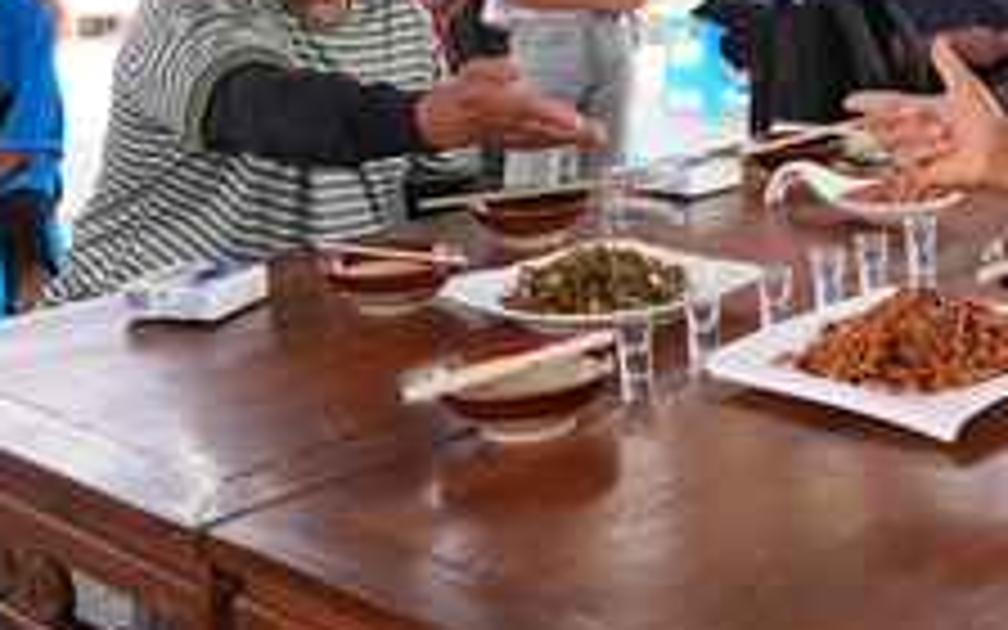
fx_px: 1648
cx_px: 950
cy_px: 115
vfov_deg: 21.3
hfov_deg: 32.0
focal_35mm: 60
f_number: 3.2
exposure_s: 1/320
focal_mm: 24
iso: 200
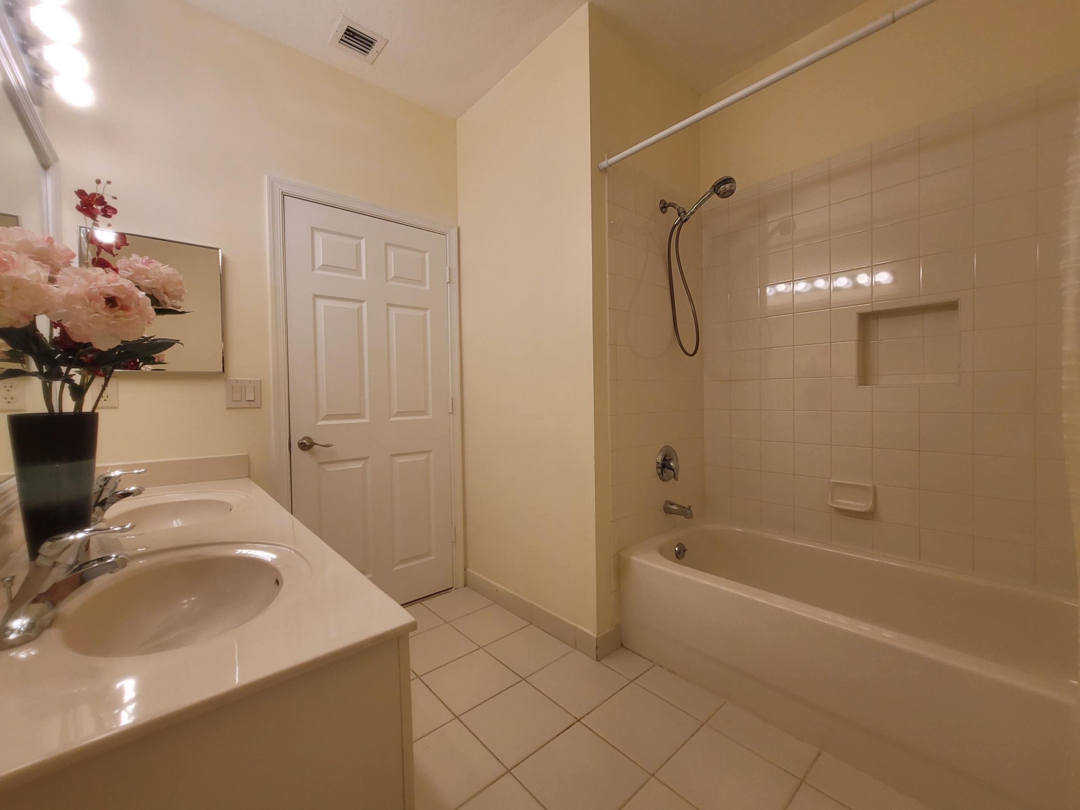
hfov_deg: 106.2
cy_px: 405
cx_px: 540
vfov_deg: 89.9
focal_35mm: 13
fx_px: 406
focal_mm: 2.2
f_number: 2.2
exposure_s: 1/60
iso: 100
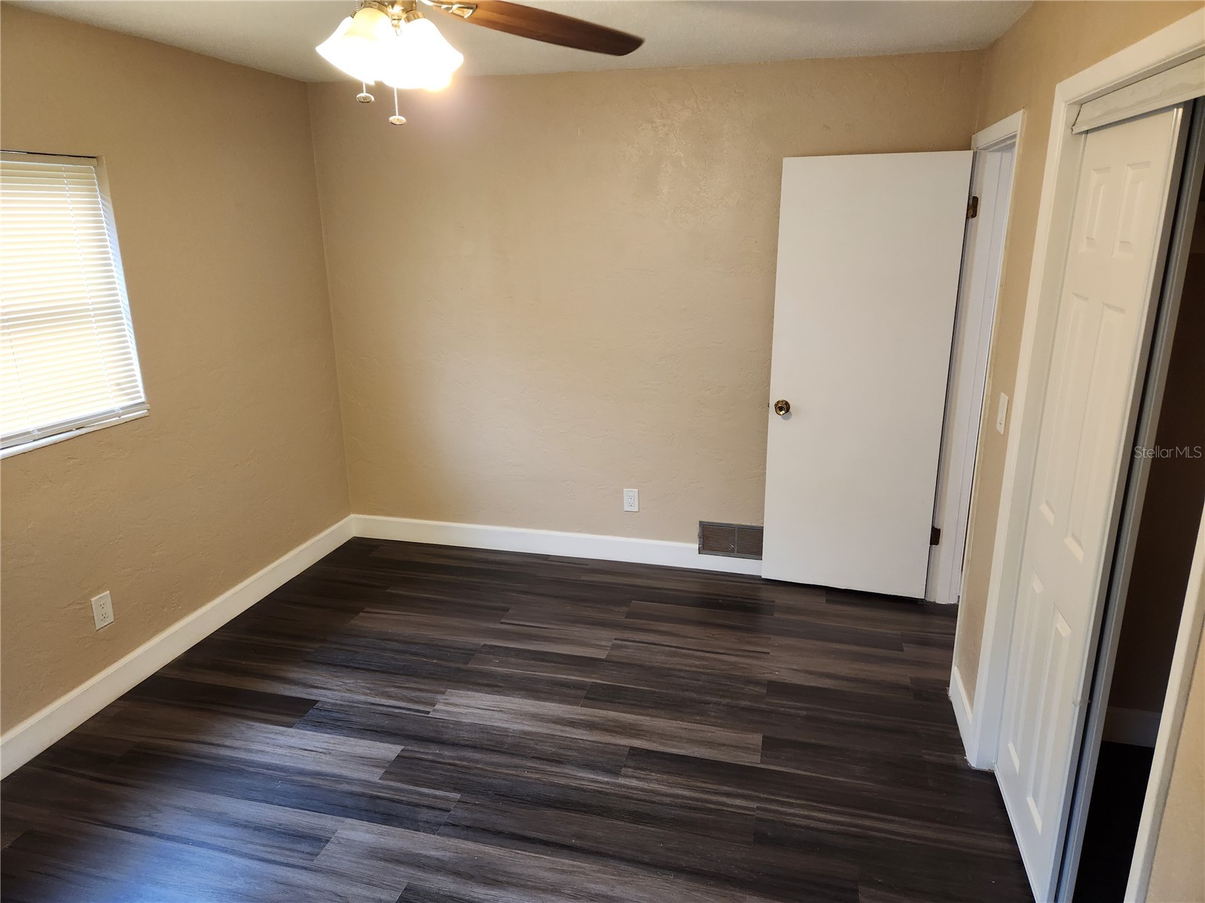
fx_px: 801
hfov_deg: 73.9
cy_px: 452
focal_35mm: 23
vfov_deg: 58.9
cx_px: 602
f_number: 1.8
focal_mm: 5.4
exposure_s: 1/120
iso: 200
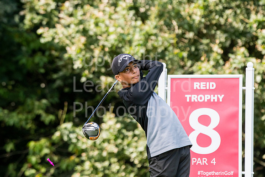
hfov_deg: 4.0
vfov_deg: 2.7
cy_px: 88
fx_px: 3755
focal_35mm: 510
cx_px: 132
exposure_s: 1/1250
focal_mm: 340
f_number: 6.3
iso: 1250
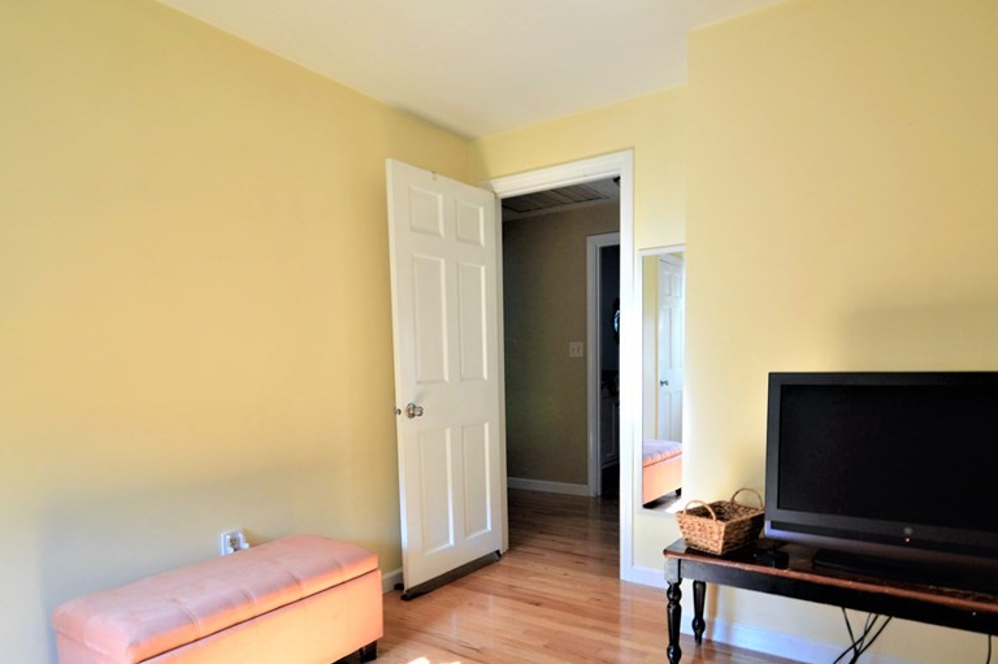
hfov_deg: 84.0
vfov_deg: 60.8
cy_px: 427
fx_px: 554
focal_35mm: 20
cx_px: 522
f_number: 3.5
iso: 640
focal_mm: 10
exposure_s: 1/60
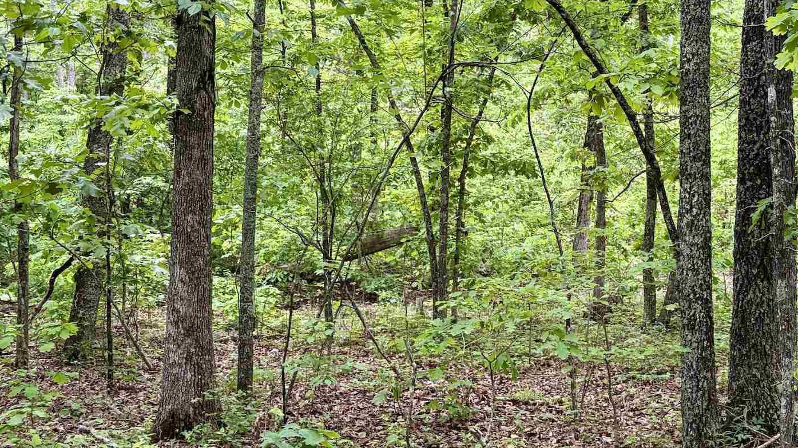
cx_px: 580
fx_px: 1100
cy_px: 185
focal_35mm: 52
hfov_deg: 39.0
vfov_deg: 23.0
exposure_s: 1/147
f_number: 1.6
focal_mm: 5.96
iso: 100
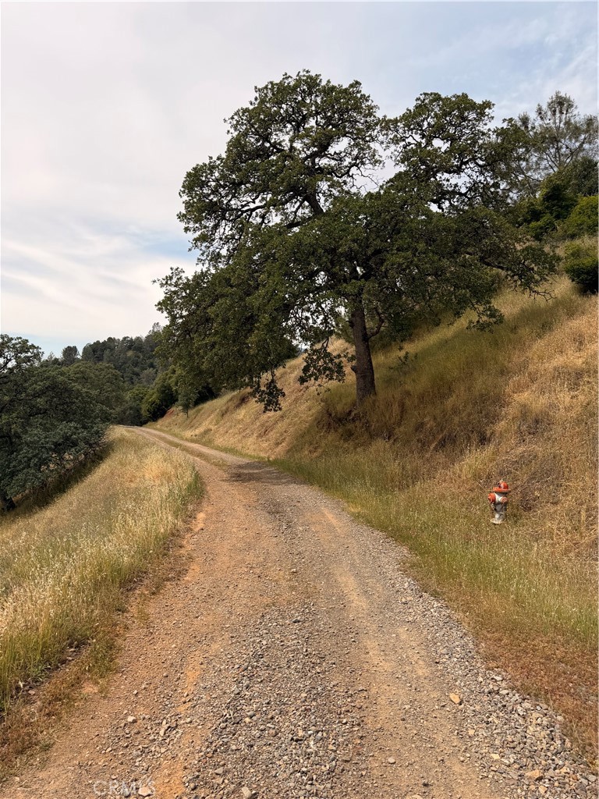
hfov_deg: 56.8
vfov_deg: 71.6
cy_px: 400
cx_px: 300
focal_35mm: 24
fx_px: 554
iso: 80
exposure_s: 1/6173
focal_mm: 6.76
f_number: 1.78
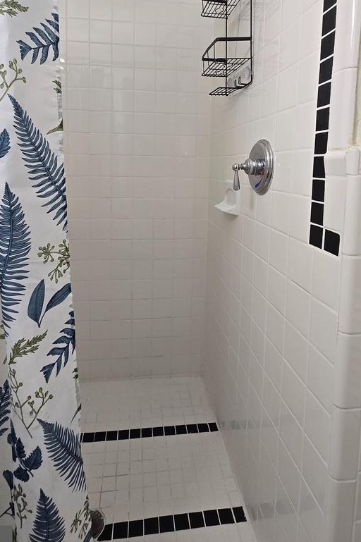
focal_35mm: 19
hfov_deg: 64.5
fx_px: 286
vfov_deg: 84.2
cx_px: 174
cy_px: 185
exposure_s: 1/60
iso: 125
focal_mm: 2.2
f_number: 2.2
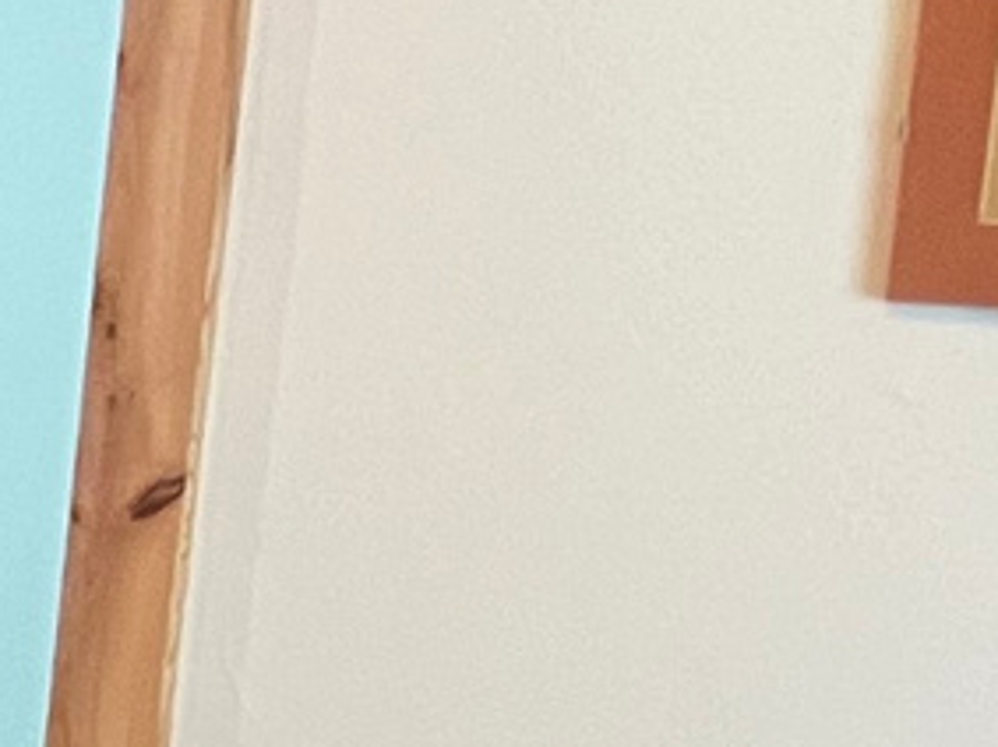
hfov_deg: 8.0
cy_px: 1392
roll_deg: +2.5
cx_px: -2525
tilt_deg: -15.4
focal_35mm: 188
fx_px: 5418
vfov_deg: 7.6
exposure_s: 1/60
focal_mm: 5.1
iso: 400
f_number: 1.6
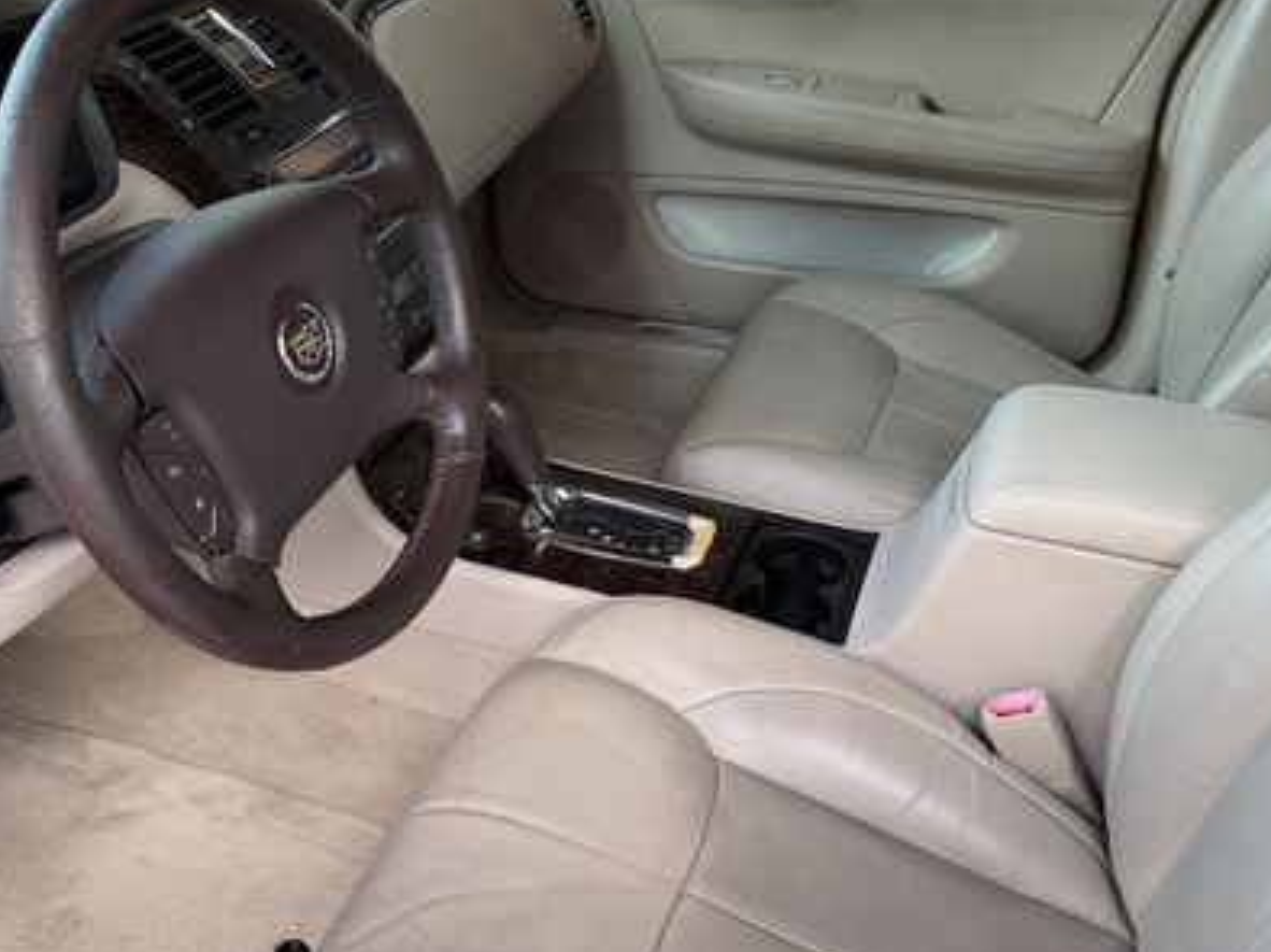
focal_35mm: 39
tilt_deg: -29.8
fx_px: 1431
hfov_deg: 47.9
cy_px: 481
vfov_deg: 36.8
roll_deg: -0.9
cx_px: 636
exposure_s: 1/171
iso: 80
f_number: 1.78
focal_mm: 6.76
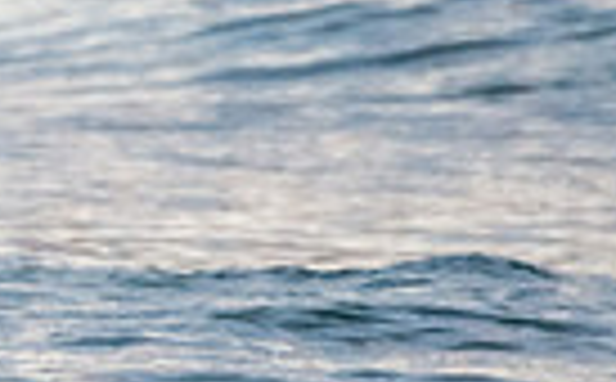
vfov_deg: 0.4
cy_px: 160
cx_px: -567
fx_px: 54332
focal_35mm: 3243
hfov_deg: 0.6
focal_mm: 500
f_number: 5.6
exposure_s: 1/1250
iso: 2000
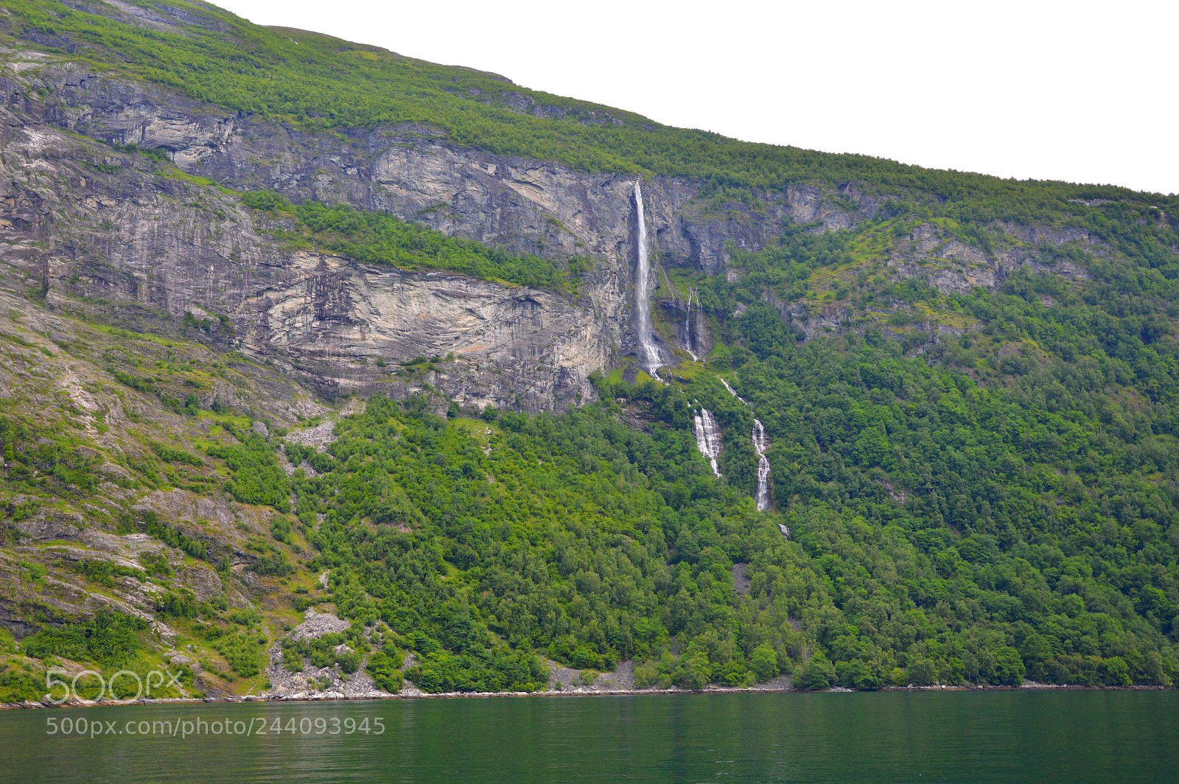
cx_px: 590
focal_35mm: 39
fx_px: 1276
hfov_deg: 49.6
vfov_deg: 34.2
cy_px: 392
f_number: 5
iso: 400
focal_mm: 26
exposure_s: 1/1250
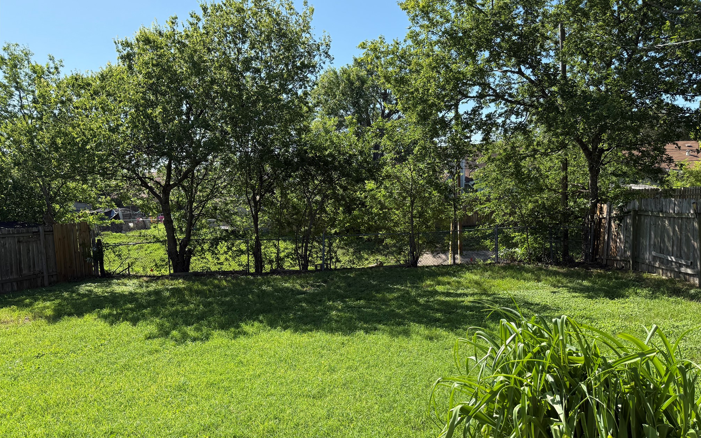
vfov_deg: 47.5
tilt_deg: -7.0
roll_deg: +1.5
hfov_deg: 70.4
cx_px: 357
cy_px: 241
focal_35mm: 26
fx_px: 497
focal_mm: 6.76
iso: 100
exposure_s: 1/2445
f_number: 1.78
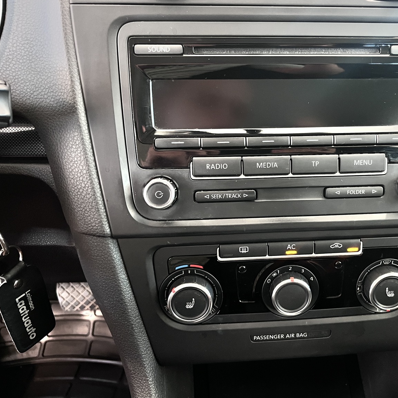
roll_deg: -1.1
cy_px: 193
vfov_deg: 51.1
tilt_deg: -32.0
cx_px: 271
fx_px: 416
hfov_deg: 50.0
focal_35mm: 32
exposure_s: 1/50
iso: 400
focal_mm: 5.1
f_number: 1.6
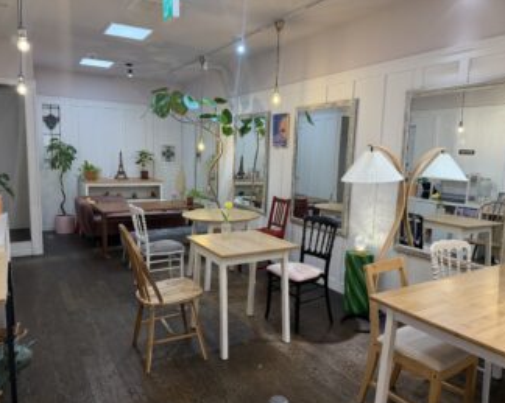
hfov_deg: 66.0
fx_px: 388
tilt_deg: -6.9
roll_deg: -2.4
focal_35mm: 26
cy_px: 207
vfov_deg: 54.9
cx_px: 248
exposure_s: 1/120
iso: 250
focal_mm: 6.76
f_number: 1.78
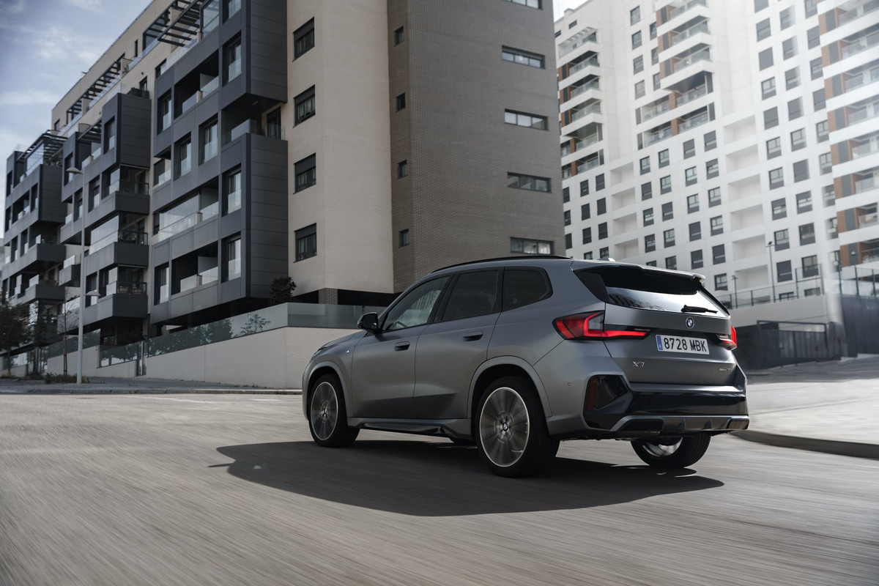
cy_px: 293
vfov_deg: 37.2
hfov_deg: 53.5
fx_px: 872
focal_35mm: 36
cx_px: 440
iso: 100
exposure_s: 1/40
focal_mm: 35.7
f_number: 4
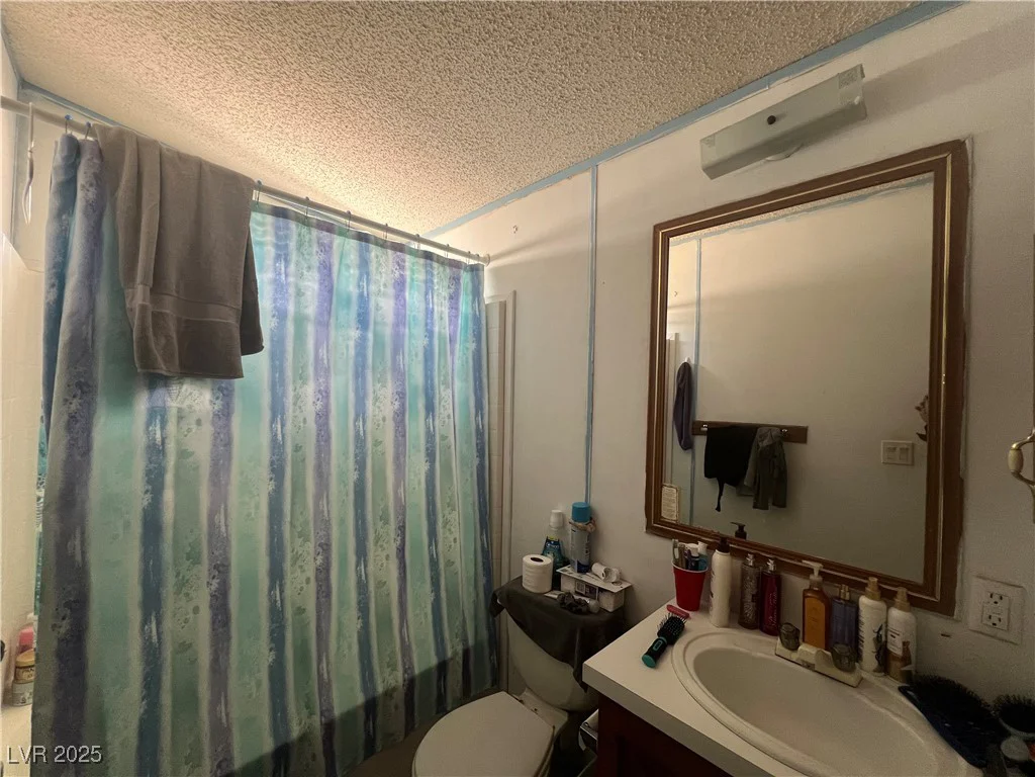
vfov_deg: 89.9
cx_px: 518
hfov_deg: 106.2
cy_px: 388
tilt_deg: -0.4
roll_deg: -1.4
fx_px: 389
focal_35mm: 13
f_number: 1.8
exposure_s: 1/60
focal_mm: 1.57
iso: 200
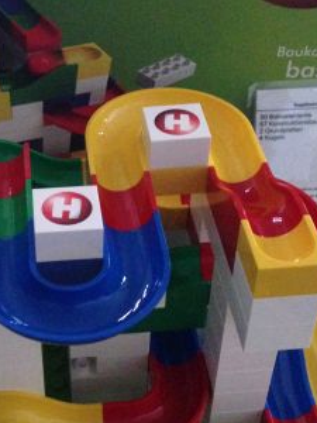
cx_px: 86
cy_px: 219
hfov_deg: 22.1
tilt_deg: -39.9
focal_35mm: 66
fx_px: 806
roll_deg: +2.1
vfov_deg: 29.4
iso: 800
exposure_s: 1/15
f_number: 2.4
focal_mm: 4.12
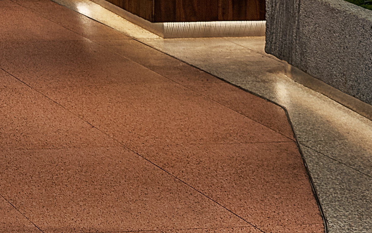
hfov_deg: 9.9
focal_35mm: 202
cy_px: -247
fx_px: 2048
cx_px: -253
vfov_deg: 6.3
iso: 200
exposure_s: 1/25
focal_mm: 31
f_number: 5.6
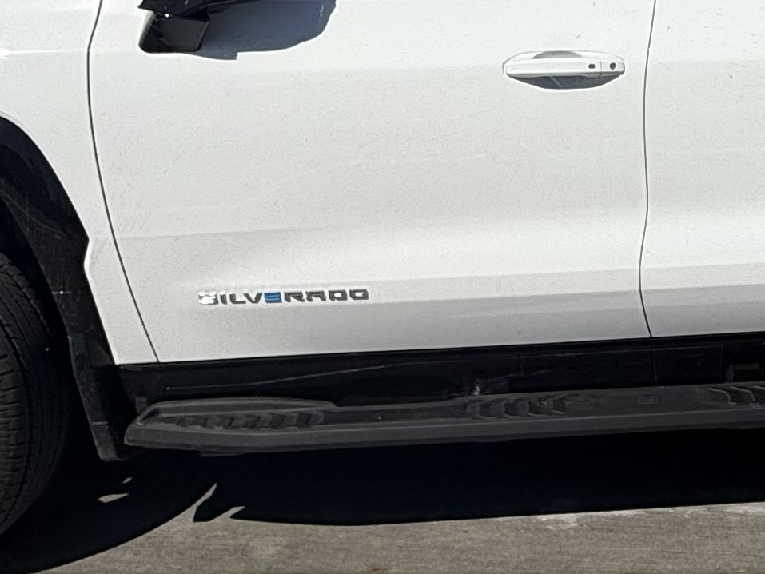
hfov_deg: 31.1
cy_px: 132
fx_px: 1304
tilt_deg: -9.8
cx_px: 696
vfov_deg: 24.5
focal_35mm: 59
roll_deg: -0.8
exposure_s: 1/6173
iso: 50
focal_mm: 2.22
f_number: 2.2
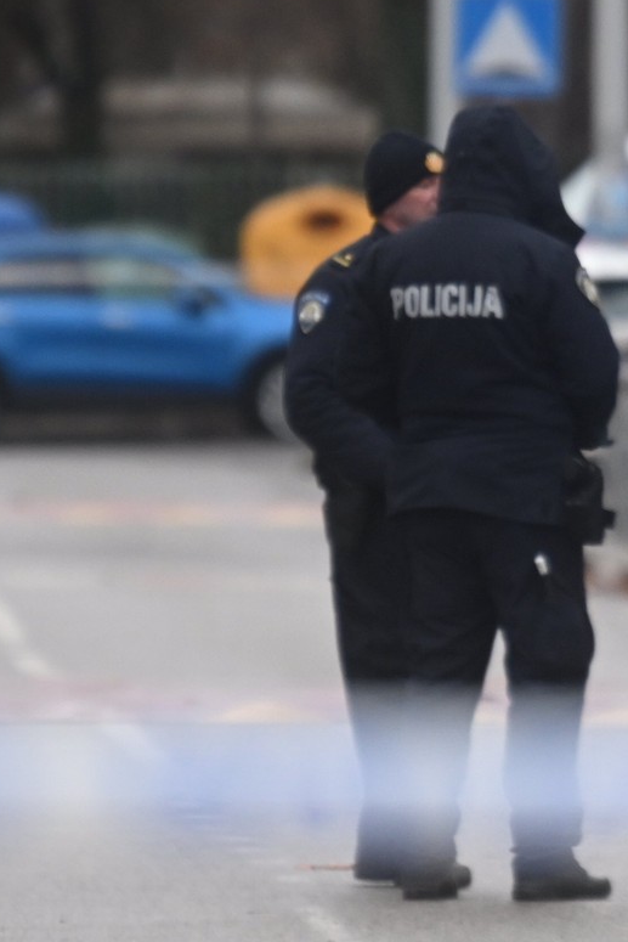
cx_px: 985
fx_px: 16999
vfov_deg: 3.2
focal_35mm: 650
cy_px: 543
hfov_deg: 2.1
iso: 800
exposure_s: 1/320
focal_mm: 280
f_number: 4
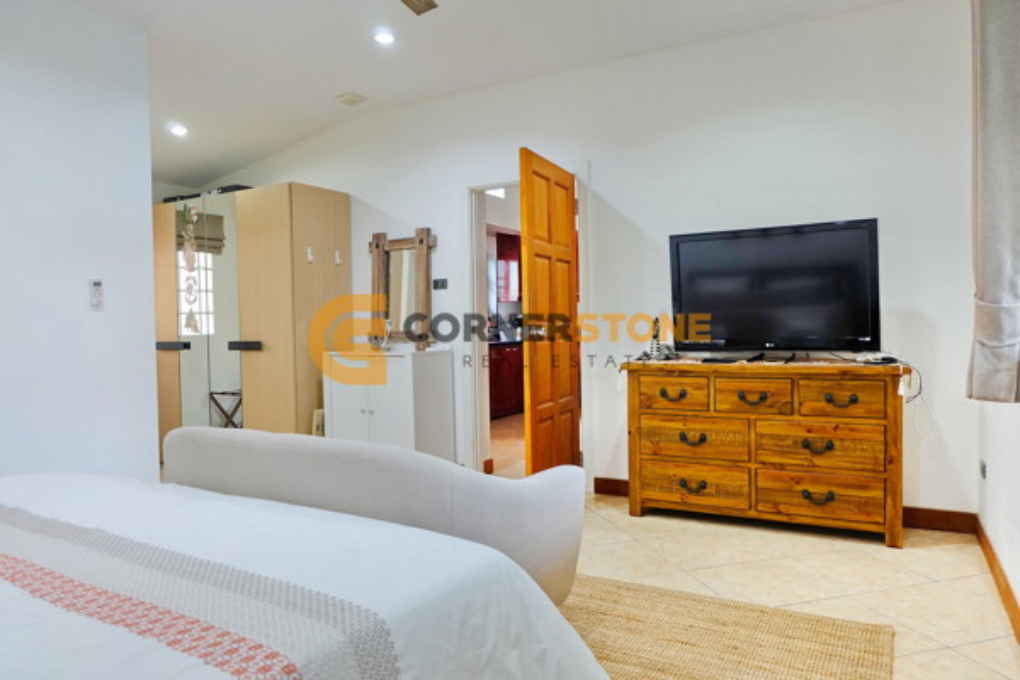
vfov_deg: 53.1
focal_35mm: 24
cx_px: 510
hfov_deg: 73.7
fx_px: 680
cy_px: 340
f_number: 3.5
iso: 500
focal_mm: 16
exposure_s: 1/30
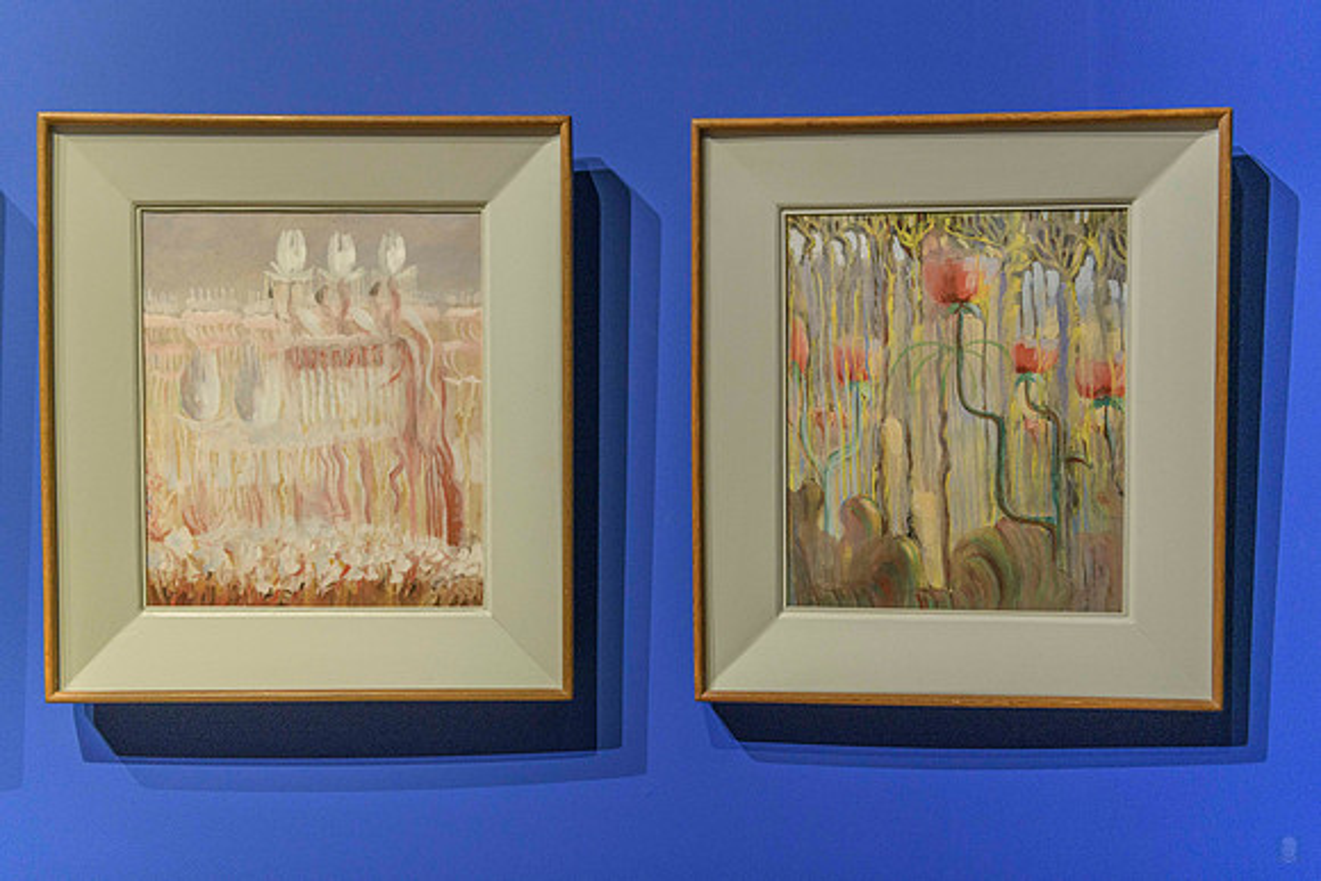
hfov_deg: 46.4
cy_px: 440
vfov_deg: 31.9
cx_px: 660
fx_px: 1541
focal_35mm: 42
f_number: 2.8
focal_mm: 42
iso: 2500
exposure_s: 1/100
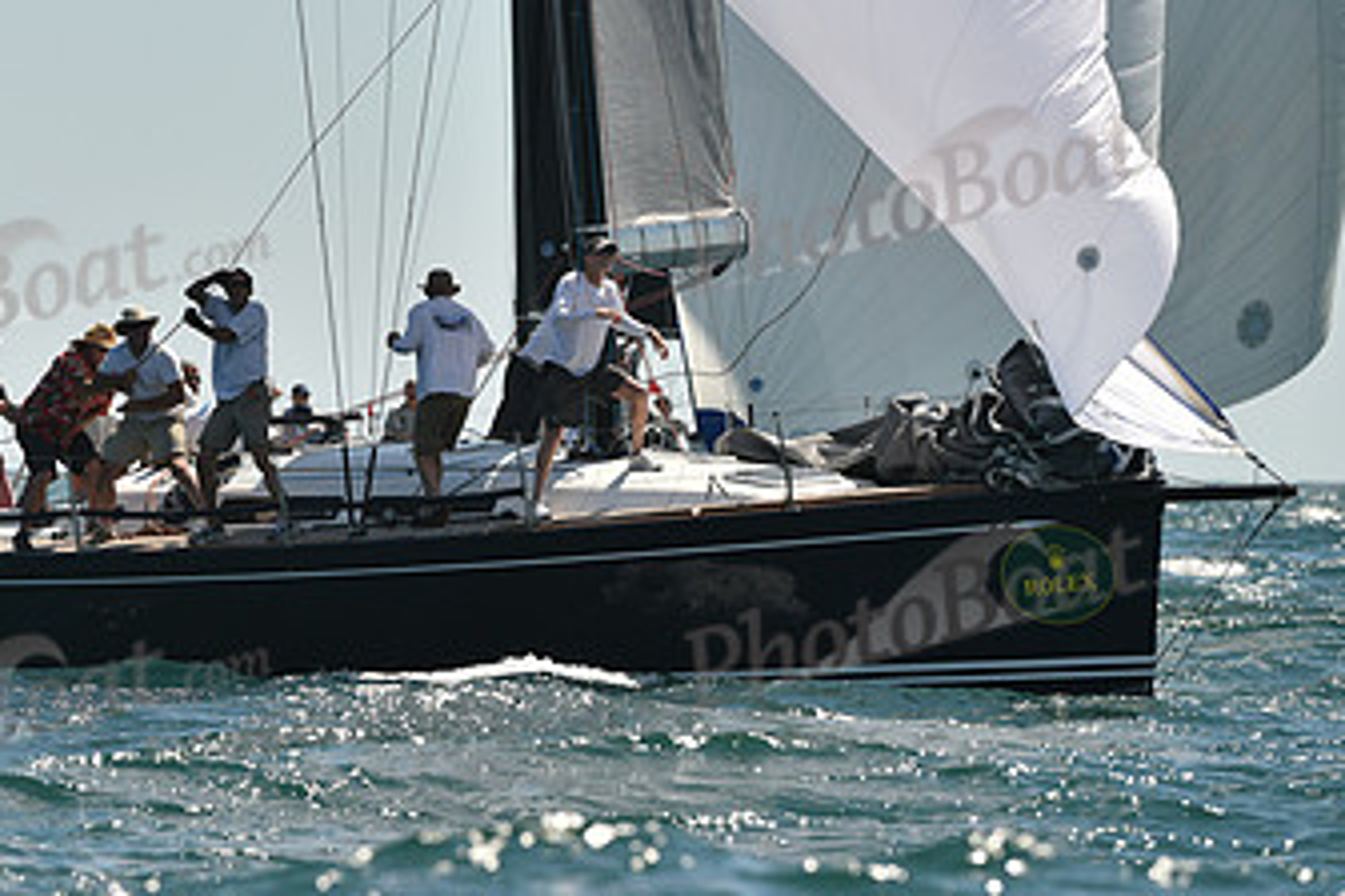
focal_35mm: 518
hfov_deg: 4.0
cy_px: 454
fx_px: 19352
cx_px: 480
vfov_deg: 2.7
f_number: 5
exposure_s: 1/2500
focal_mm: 300
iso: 250
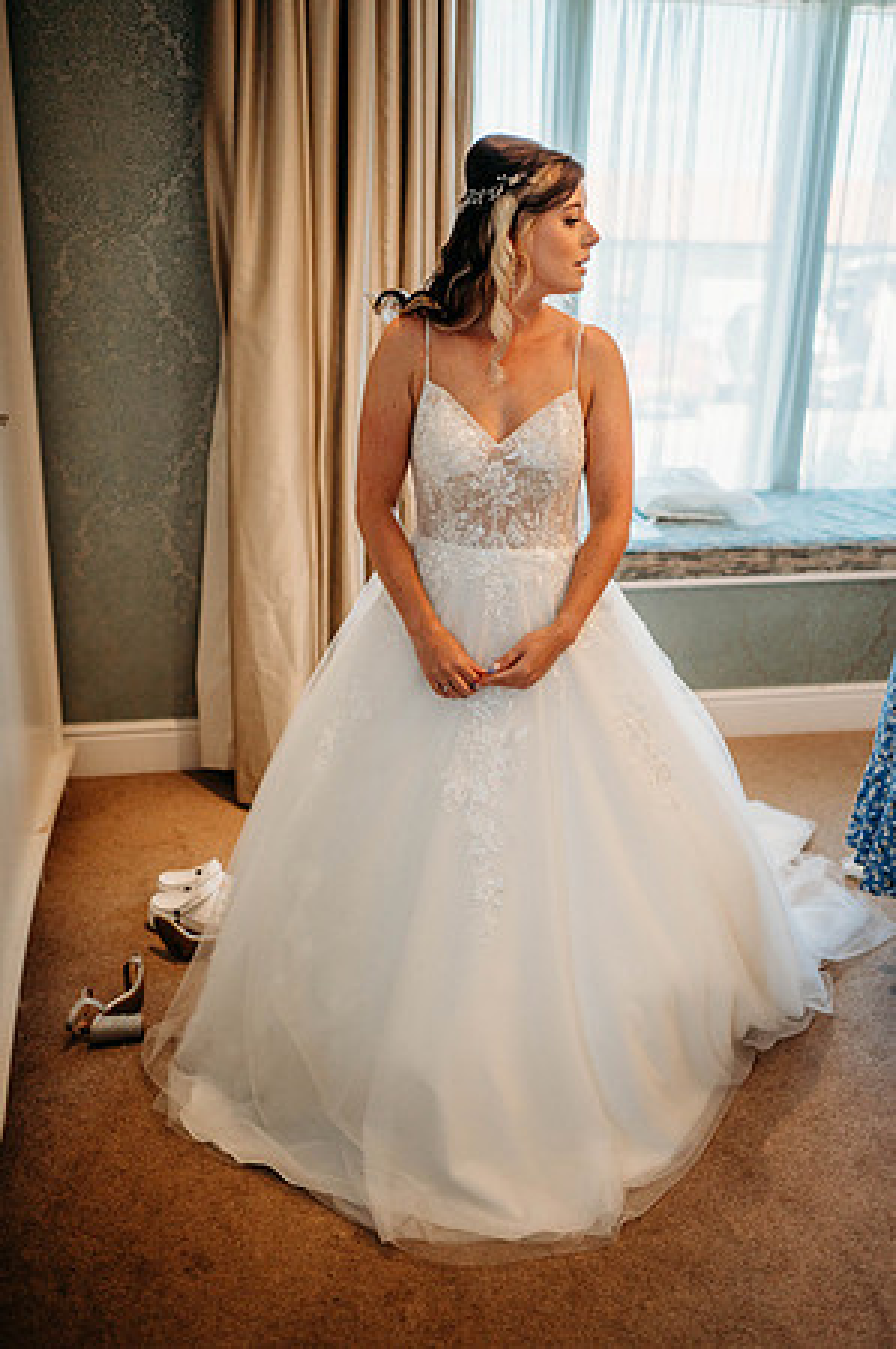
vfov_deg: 54.5
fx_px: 1310
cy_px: 674
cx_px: 448
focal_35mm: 35
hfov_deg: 37.8
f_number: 1.8
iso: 400
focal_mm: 35
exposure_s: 1/1000
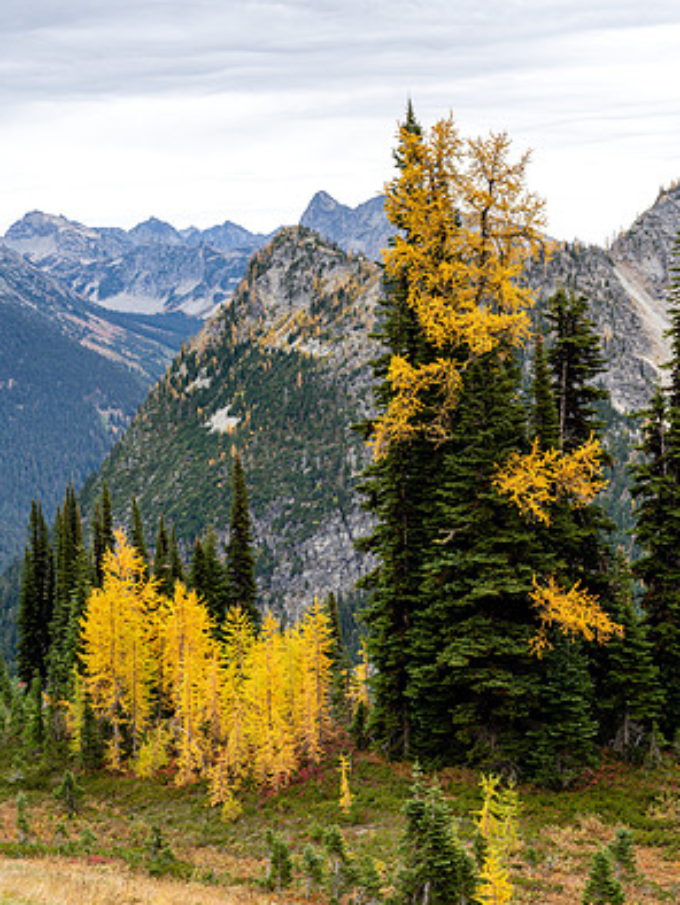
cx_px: 340
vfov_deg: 34.3
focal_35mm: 56
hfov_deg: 26.1
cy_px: 413
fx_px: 1465
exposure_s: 1/100
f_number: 5.6
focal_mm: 51
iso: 100
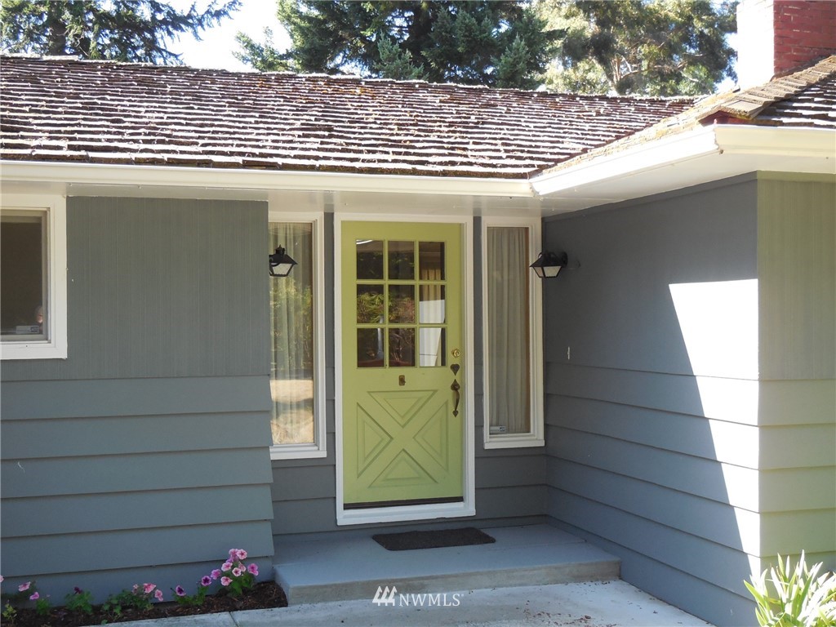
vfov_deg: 31.5
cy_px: 314
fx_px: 1111
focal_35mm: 46
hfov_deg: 41.2
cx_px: 418
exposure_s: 1/250
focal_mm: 8.2
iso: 320
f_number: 3.8
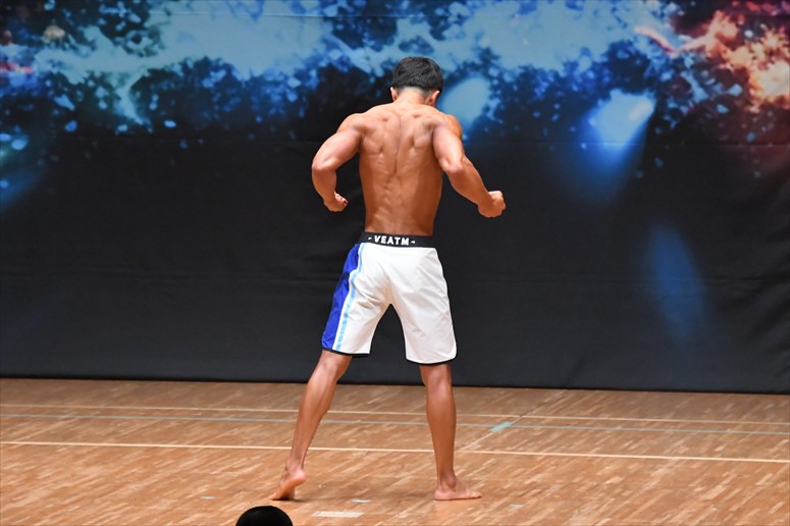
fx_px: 6251
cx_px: 395
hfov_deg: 7.2
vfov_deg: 4.8
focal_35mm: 285
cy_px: 263
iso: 8000
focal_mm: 190
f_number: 5.6
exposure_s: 1/400
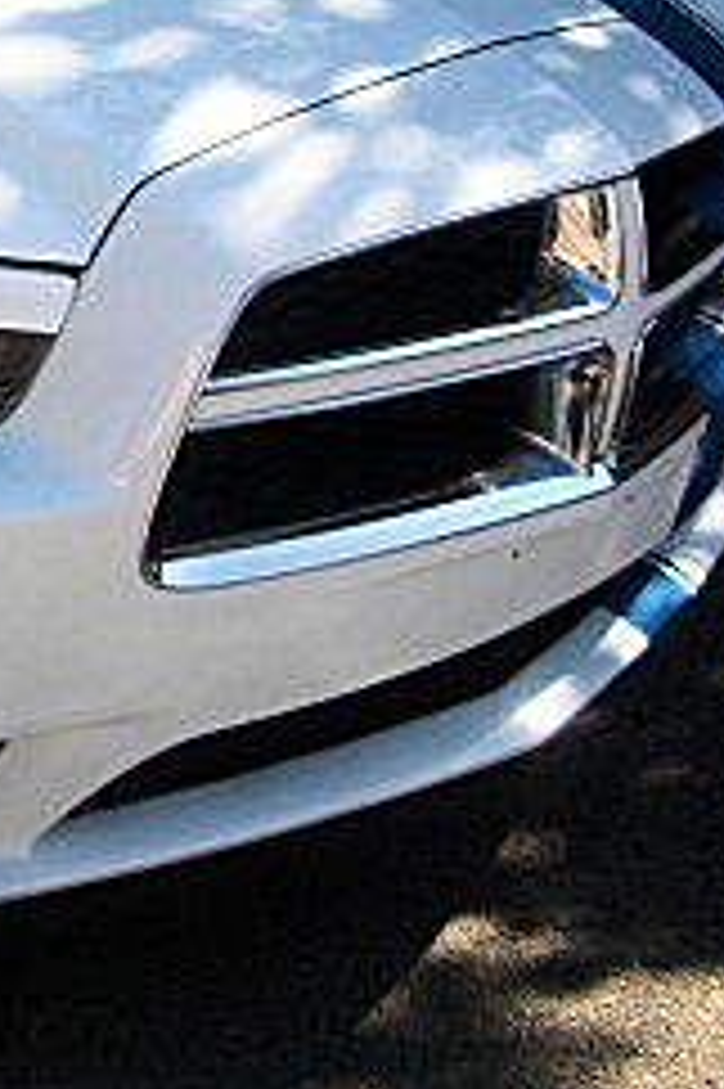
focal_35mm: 99
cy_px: 166
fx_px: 2991
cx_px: -432
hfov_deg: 12.9
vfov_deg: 20.3
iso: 50
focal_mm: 6.3
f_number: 2.8
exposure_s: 1/320
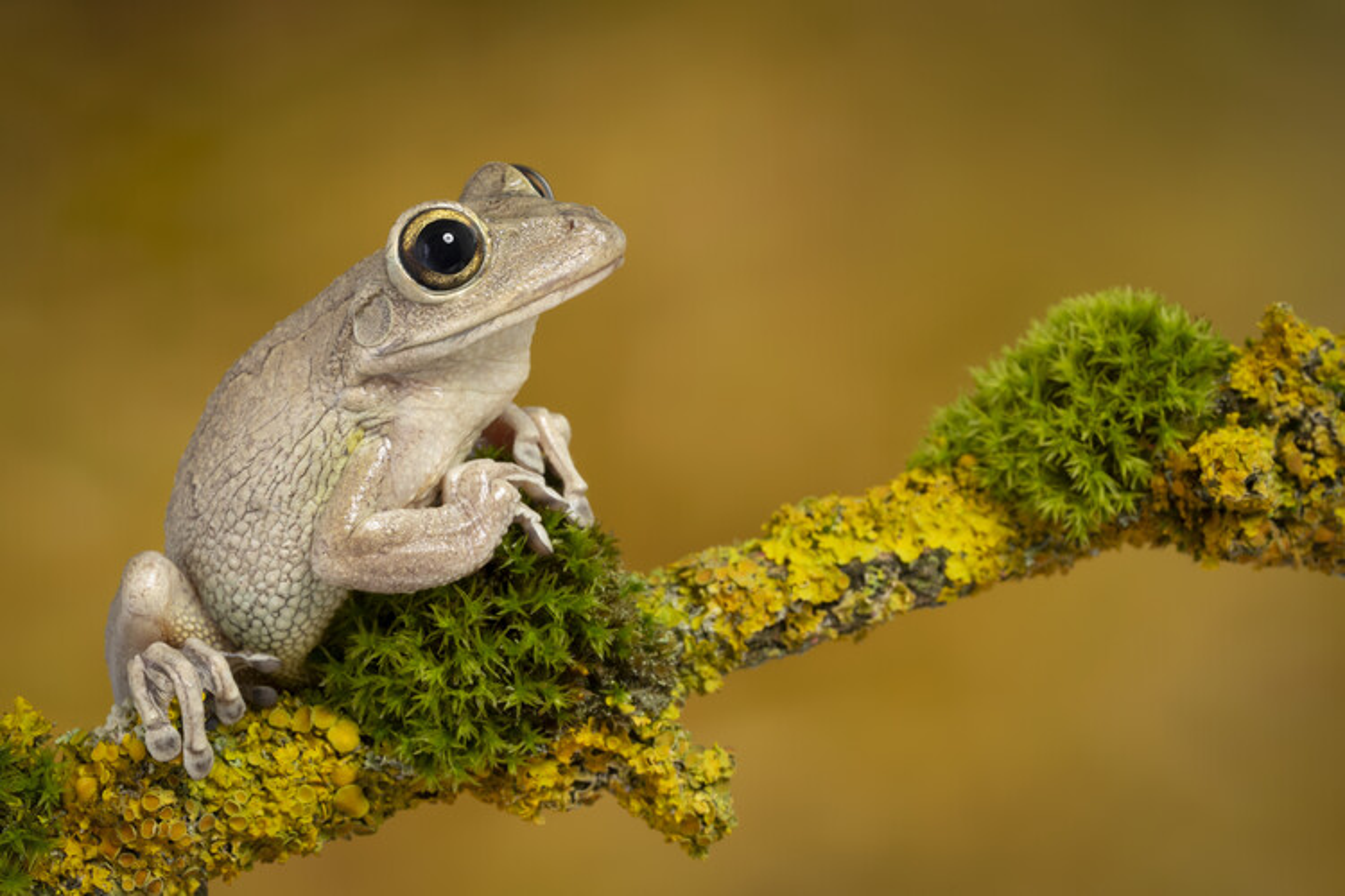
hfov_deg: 22.6
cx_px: 672
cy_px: 448
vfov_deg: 15.2
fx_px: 3362
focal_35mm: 90
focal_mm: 90
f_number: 18
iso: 64
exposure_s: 1/160
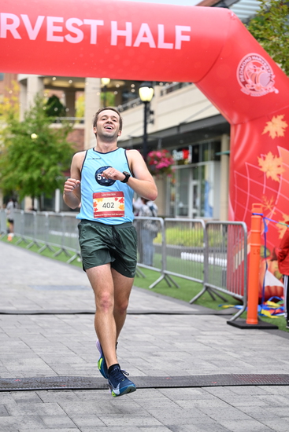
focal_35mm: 75
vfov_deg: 27.0
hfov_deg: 18.2
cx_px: 144
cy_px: 216
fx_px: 902
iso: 1250
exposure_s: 1/1600
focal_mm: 75
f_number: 2.8
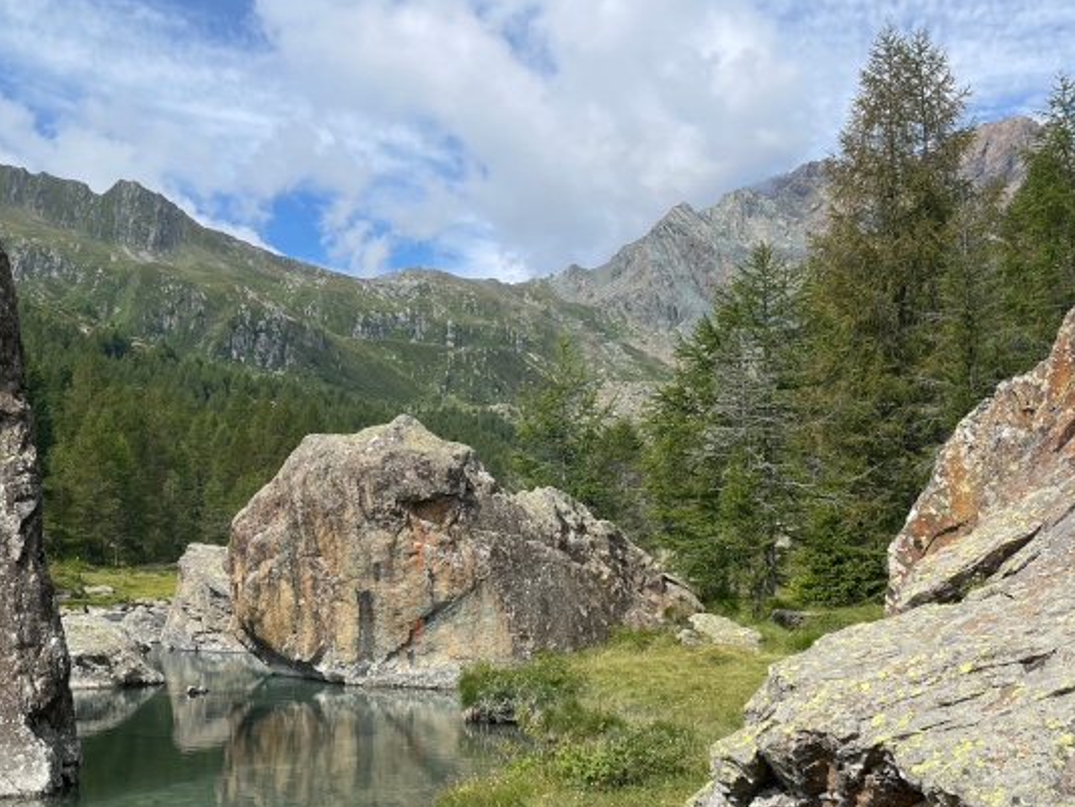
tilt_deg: +7.3
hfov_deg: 47.5
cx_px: 415
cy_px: 438
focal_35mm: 39
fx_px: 1211
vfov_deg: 36.8
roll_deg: -0.3
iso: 32
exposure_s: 1/3125
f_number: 1.6
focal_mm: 4.2
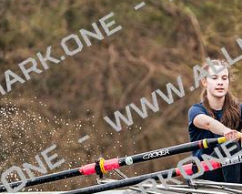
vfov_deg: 1.3
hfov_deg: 1.6
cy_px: 134
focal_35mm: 1228
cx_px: 217
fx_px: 8798
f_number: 6.3
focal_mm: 600
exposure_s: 1/1600
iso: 5000
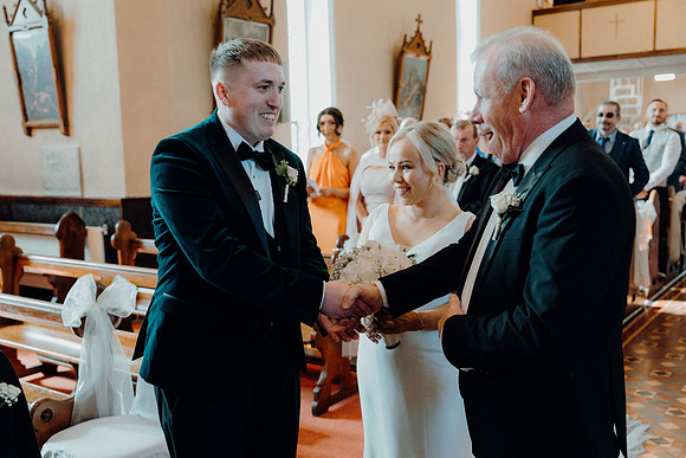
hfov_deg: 53.1
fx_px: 686
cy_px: 229
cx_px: 343
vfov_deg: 36.9
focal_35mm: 36
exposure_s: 1/200
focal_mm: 36
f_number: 3.5
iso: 3200
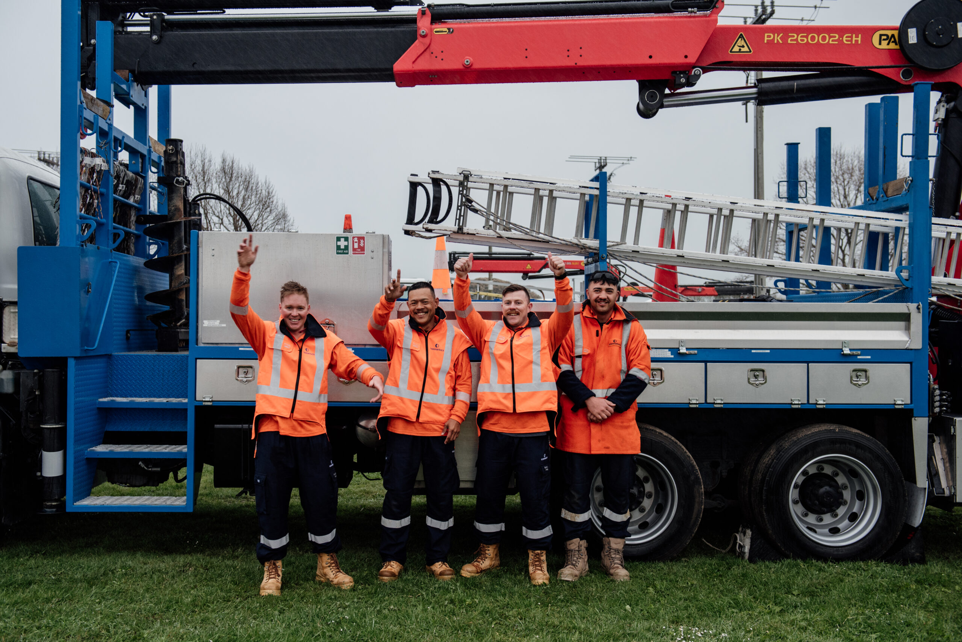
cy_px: 321
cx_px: 481
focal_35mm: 38
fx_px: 1016
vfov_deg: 35.1
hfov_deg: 50.7
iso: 500
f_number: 4.5
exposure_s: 1/160
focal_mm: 38
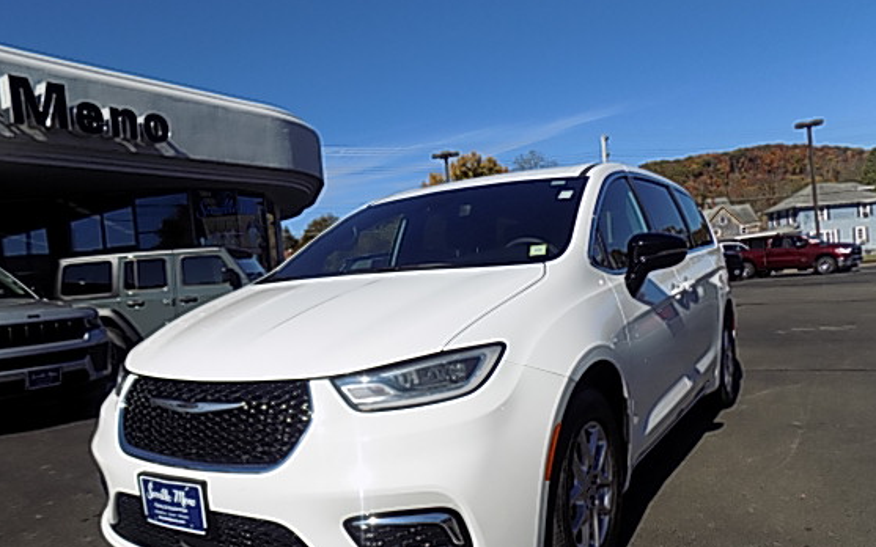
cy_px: 318
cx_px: 414
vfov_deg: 44.4
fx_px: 668
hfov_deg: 66.4
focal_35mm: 28
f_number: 9.9
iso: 80
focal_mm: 4
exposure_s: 1/160
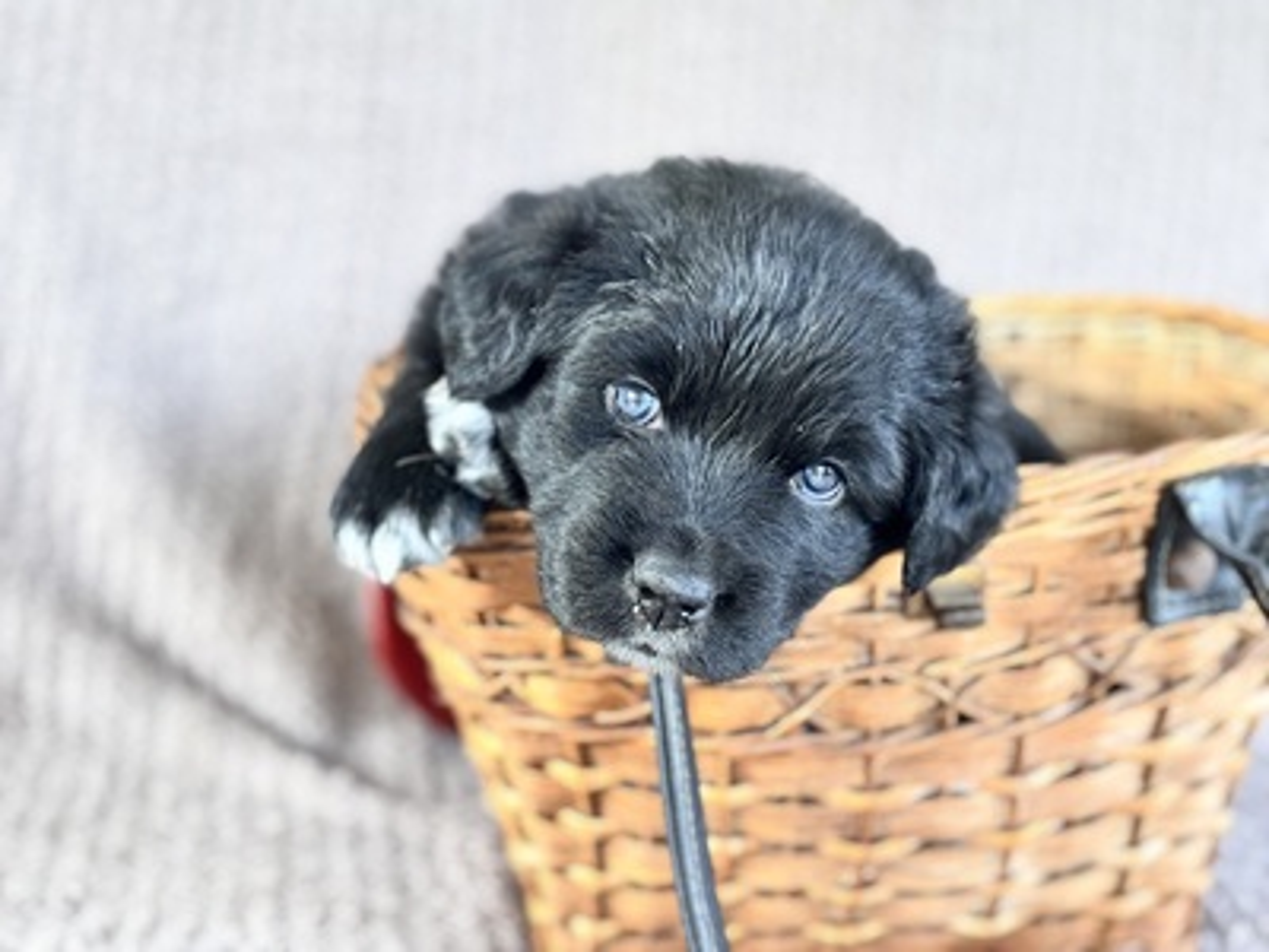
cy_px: 476
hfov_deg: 36.8
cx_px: 634
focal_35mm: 52
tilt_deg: -11.3
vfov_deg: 28.0
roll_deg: -3.0
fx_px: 1906
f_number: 1.6
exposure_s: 1/40
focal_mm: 5.96
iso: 160
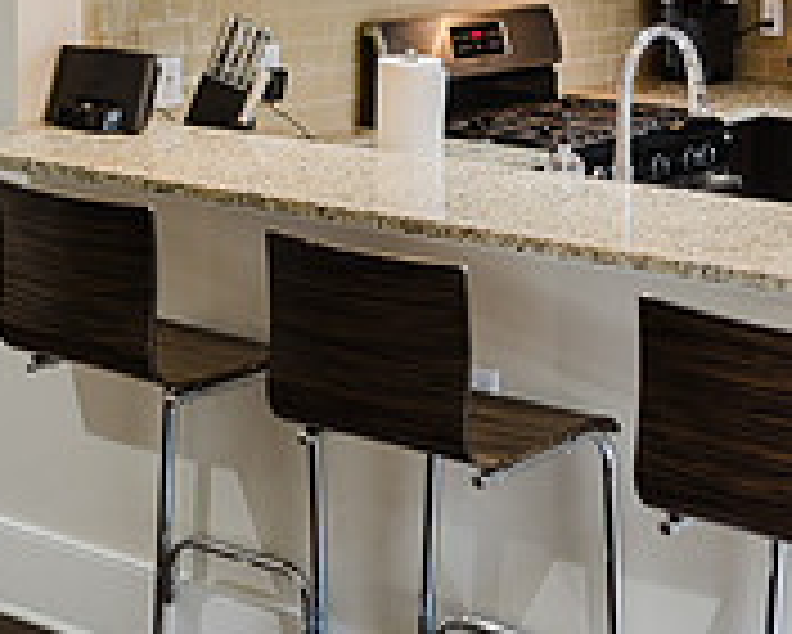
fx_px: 1970
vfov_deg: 17.7
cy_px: -45
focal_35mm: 84
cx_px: 662
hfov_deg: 22.4
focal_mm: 35
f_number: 2.2
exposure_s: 1/60
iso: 400
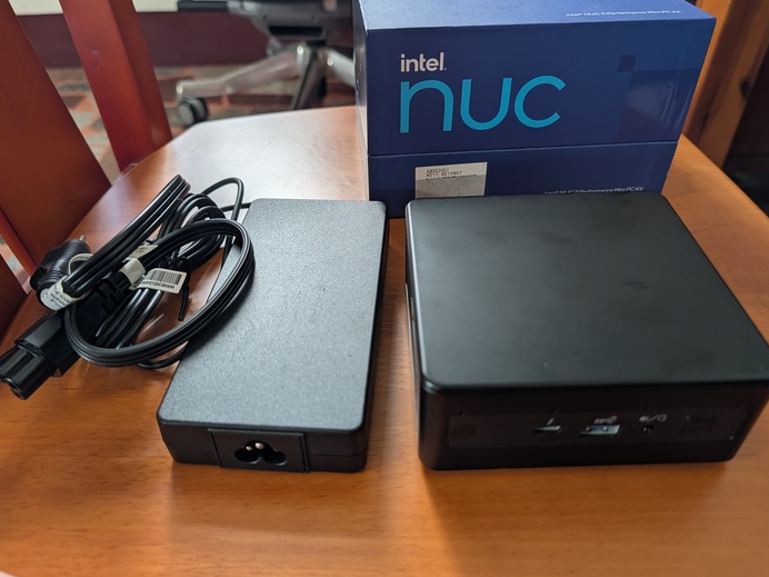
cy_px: 285
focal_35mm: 25
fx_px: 555
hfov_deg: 69.4
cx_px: 384
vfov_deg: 54.9
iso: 16
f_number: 1.68
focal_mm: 6.9
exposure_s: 1/128
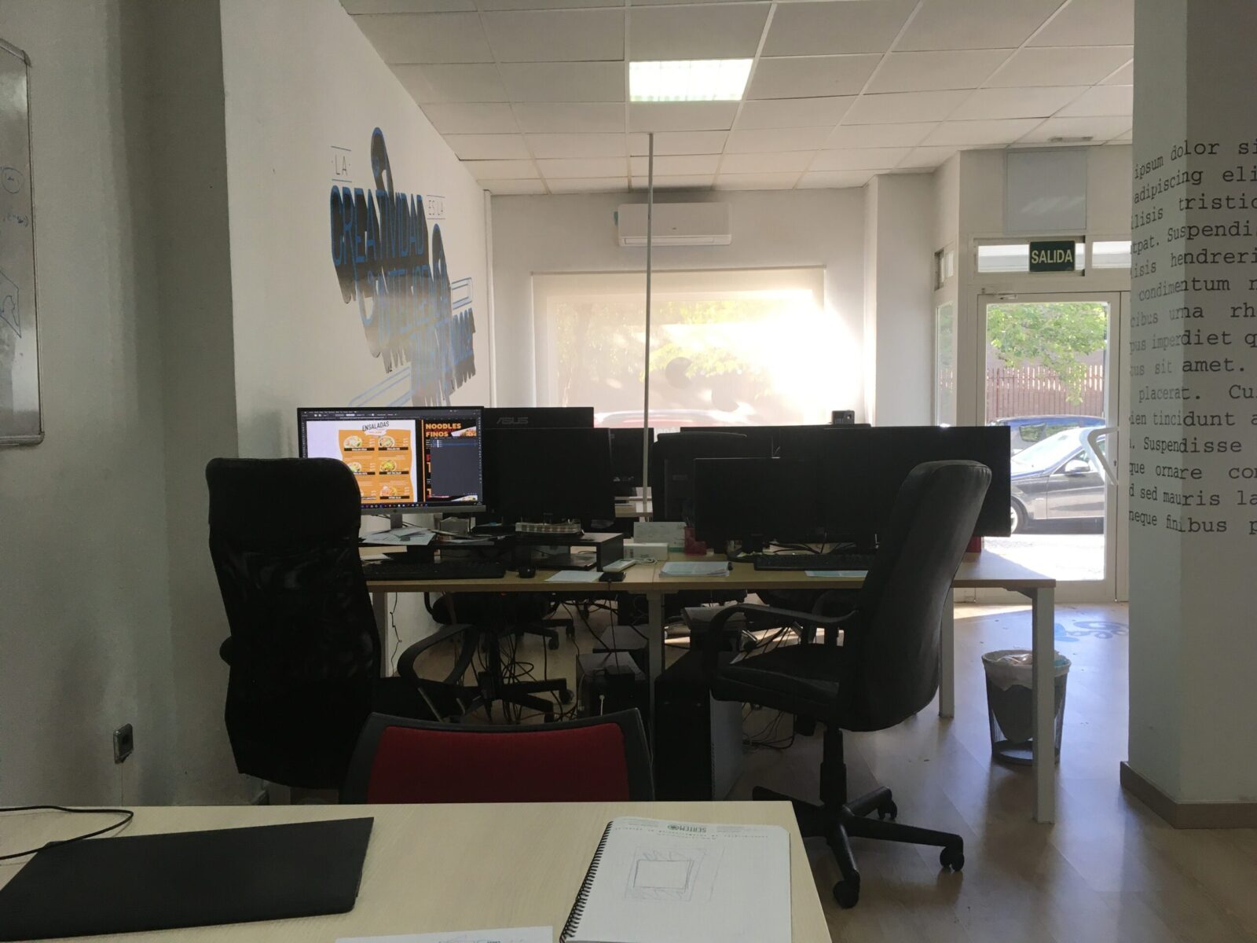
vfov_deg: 48.2
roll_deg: +1.7
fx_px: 1053
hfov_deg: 61.7
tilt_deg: -3.6
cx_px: 628
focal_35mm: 29
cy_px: 472
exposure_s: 1/40
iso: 25
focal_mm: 4.15
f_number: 2.2
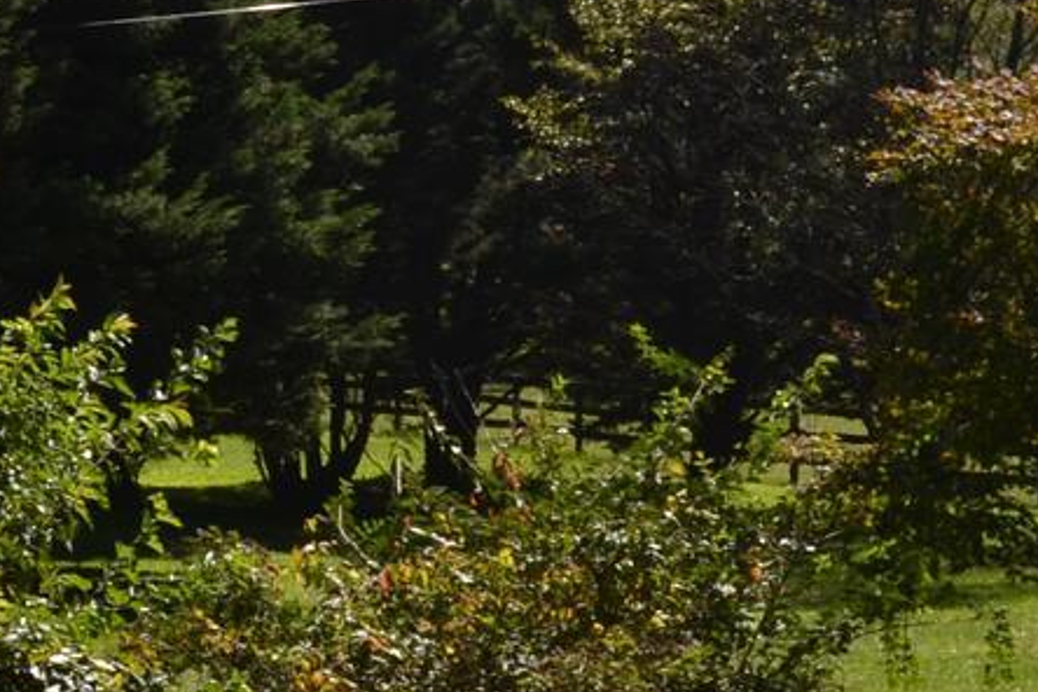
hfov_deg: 11.4
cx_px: 152
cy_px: 401
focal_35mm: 180
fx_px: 5190
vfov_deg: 7.6
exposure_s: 1/200
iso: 100
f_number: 7.1
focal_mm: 26
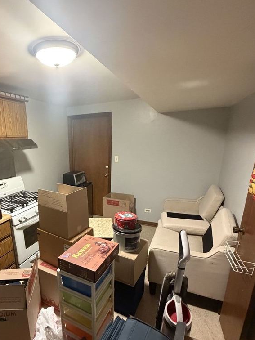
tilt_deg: -16.4
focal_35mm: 20
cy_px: 198
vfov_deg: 81.1
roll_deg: +2.1
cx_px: 76
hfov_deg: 63.4
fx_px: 196
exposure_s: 1/60
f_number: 2.2
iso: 800
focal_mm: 2.22
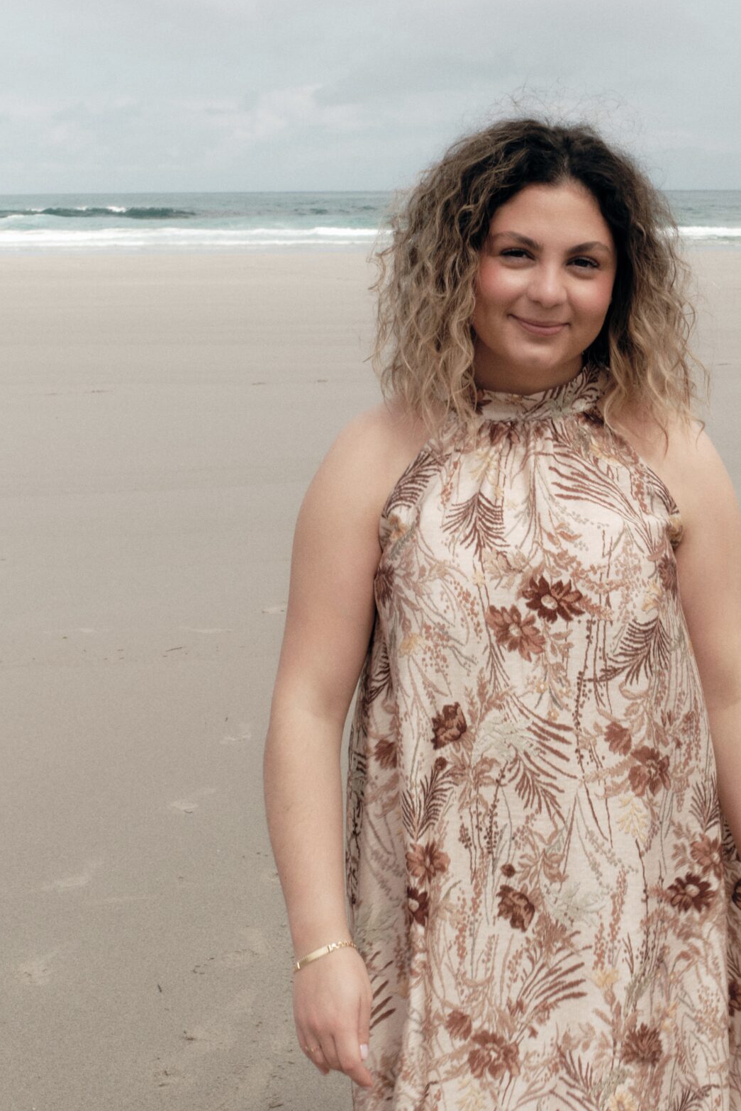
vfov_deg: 40.0
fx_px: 1512
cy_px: 712
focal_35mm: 49
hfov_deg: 27.3
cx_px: 526
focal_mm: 20
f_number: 10
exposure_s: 1/160
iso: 125
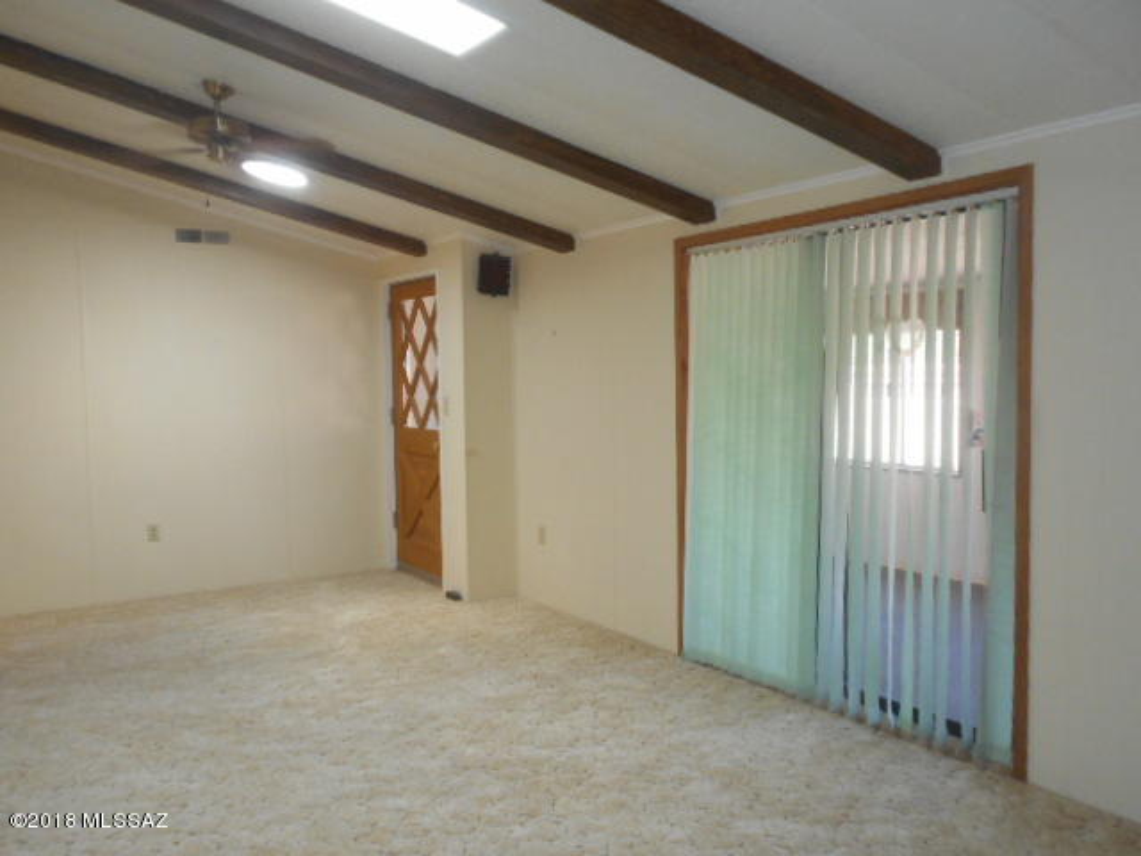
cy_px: 428
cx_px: 570
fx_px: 956
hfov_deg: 61.7
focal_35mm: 29
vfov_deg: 48.2
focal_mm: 5.2
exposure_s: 1/25
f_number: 4
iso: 360
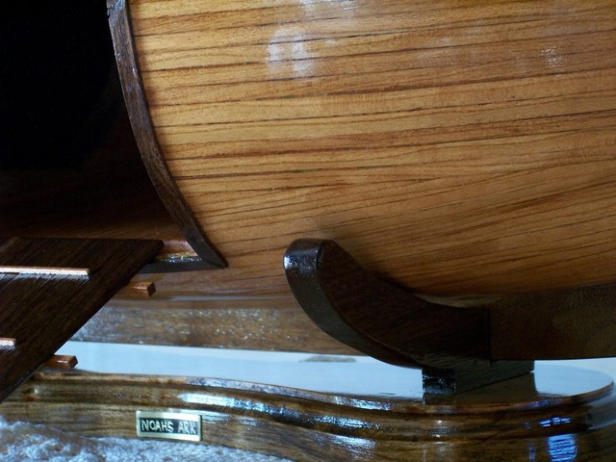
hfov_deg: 16.8
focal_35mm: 117
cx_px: 308
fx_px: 2082
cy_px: 231
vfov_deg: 12.7
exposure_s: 1/10
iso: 200
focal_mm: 24
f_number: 4.8
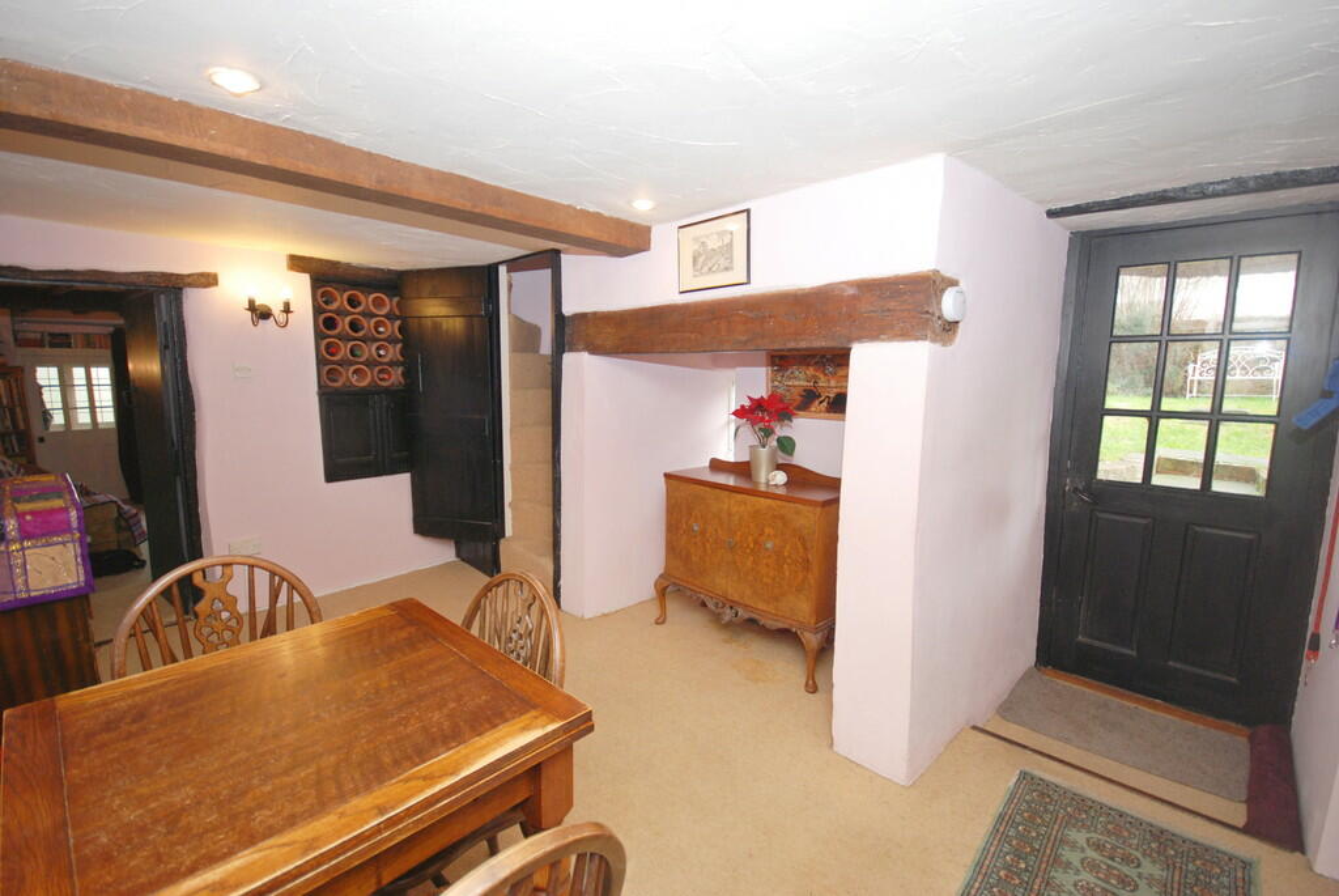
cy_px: 448
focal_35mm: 15
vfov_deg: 77.5
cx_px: 670
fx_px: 558
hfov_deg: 100.3
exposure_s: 1/60
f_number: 4
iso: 400
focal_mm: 10
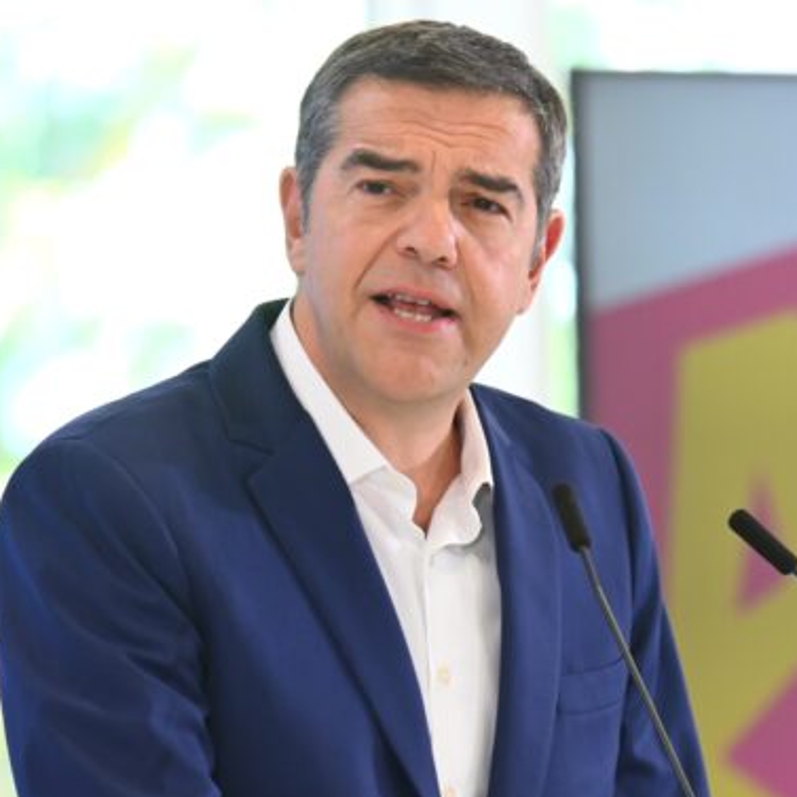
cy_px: 458
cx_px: 731
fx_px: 18495
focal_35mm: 710
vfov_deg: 2.5
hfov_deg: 2.5
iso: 2000
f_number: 6
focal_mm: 450
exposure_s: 1/80
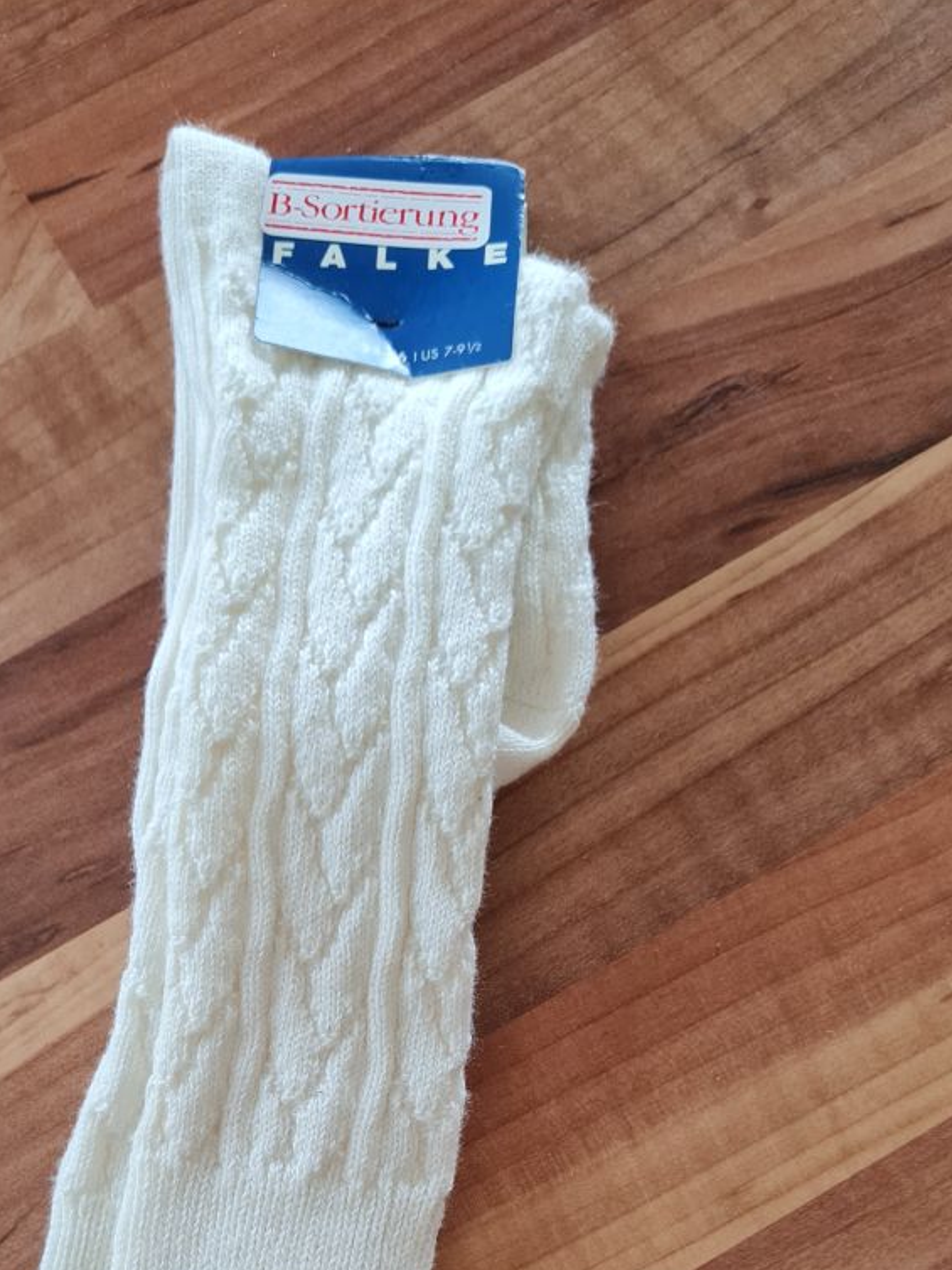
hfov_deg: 31.4
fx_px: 1686
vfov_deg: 38.7
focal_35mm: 46
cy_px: 1117
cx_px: 369
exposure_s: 1/60
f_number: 1.8
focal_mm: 5.4
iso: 160
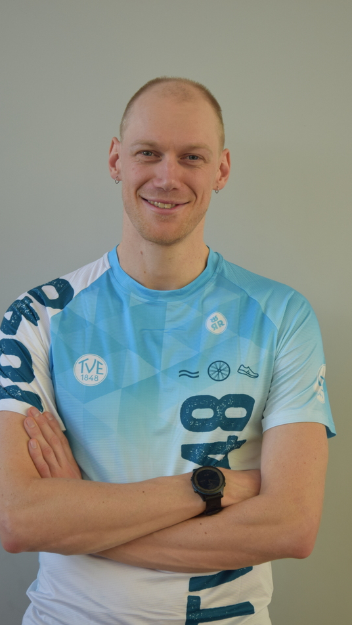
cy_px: 313
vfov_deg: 25.9
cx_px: 174
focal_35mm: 82
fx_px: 1360
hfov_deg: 14.8
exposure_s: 1/100
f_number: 5
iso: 400
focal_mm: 52
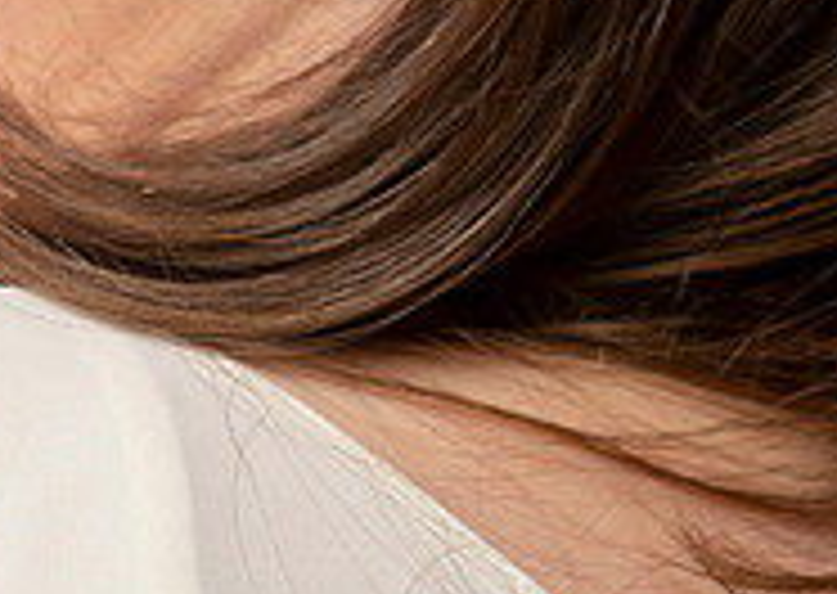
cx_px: -627
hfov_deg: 3.7
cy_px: 249
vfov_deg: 2.6
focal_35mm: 546
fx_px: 12951
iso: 125
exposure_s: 1/160
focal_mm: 135
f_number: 7.1
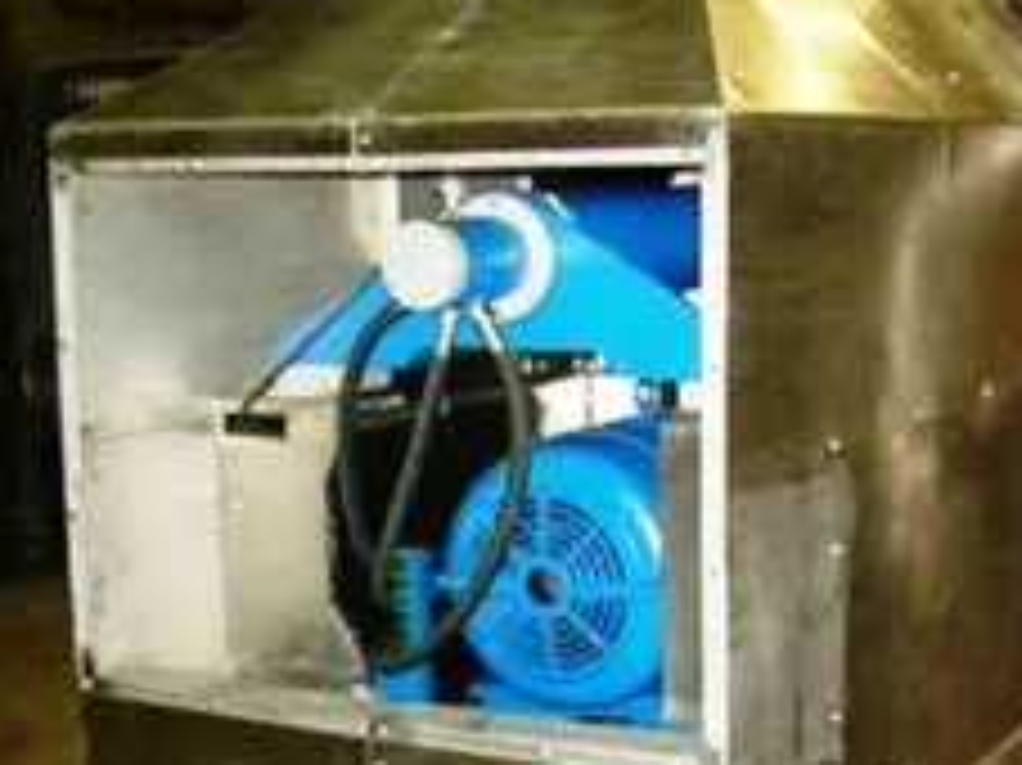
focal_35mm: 67
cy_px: 459
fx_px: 1977
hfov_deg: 28.5
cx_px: 783
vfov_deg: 21.9
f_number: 2.8
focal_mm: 6.3
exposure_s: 1/60
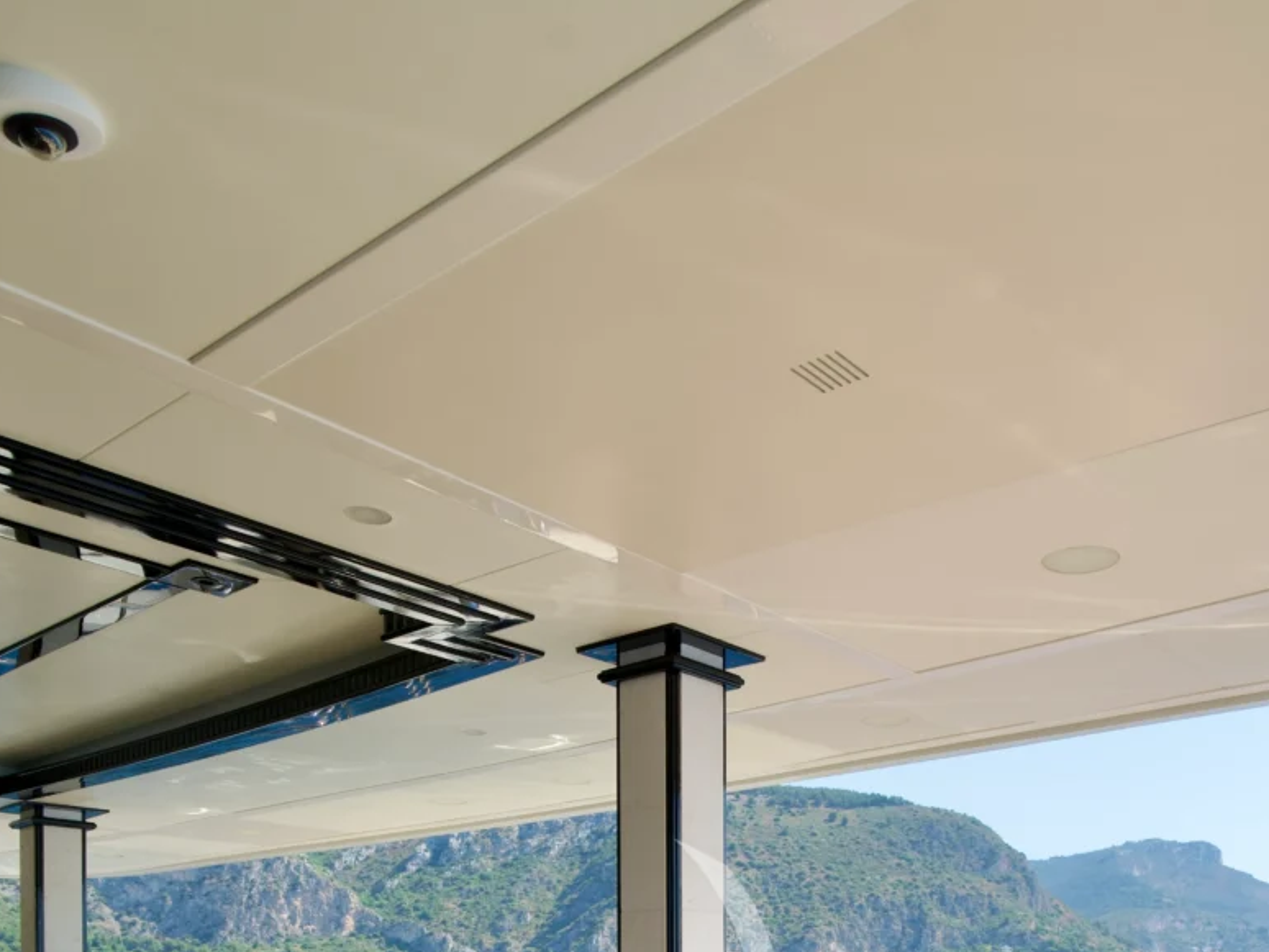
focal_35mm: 31
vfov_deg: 38.4
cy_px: 1022
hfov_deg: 57.4
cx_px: 815
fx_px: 1137
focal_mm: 13
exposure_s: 1/160
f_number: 8
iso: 100
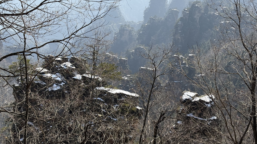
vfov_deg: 21.1
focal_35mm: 57
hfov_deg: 36.6
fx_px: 388
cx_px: 128
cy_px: 58
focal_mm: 5.96
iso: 32
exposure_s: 1/1901
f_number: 1.6
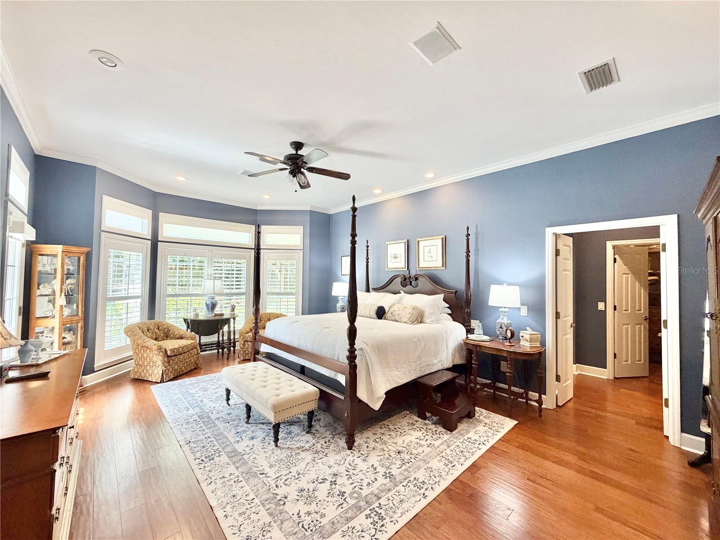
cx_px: 360
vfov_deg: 85.7
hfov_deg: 102.1
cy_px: 270
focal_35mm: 14
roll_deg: -0.3
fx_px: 291
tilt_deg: +1.3
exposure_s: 1/120
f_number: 2.2
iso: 250
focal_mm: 2.22
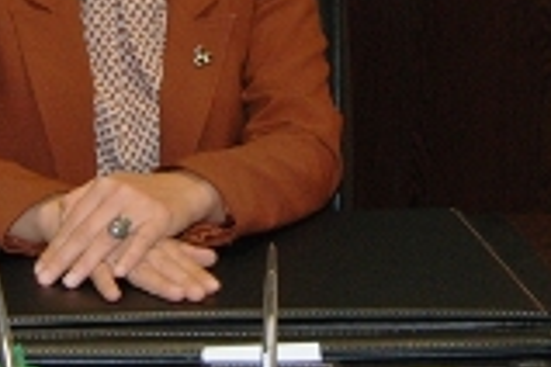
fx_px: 2035
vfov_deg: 10.1
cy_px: -123
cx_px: 236
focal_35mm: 133
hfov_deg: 15.4
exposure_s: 1/60
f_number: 4
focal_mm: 22
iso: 400
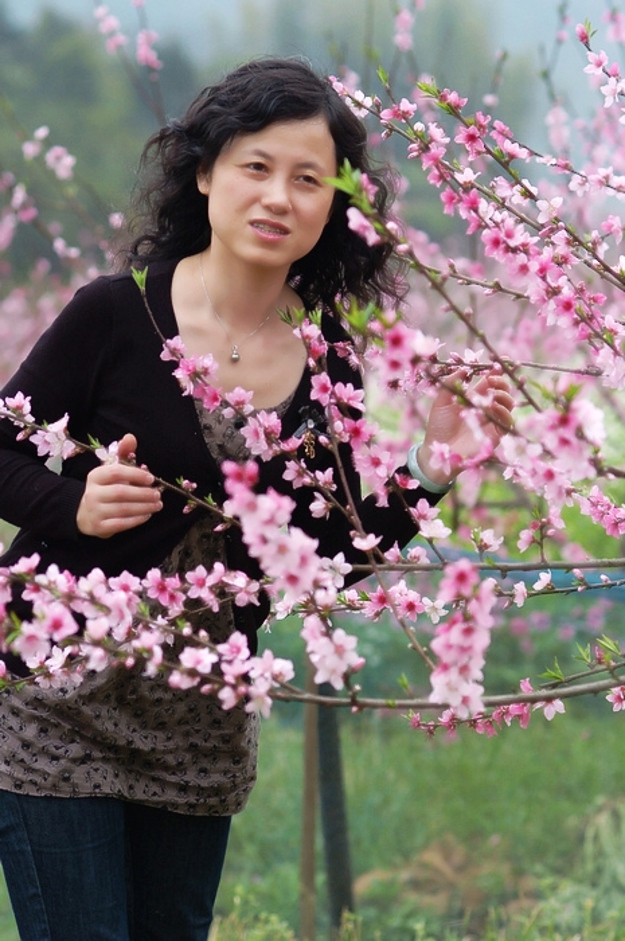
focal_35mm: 128
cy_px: 470
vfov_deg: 16.1
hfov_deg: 10.7
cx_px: 312
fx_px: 3328
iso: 200
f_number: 3.5
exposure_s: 1/350
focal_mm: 85
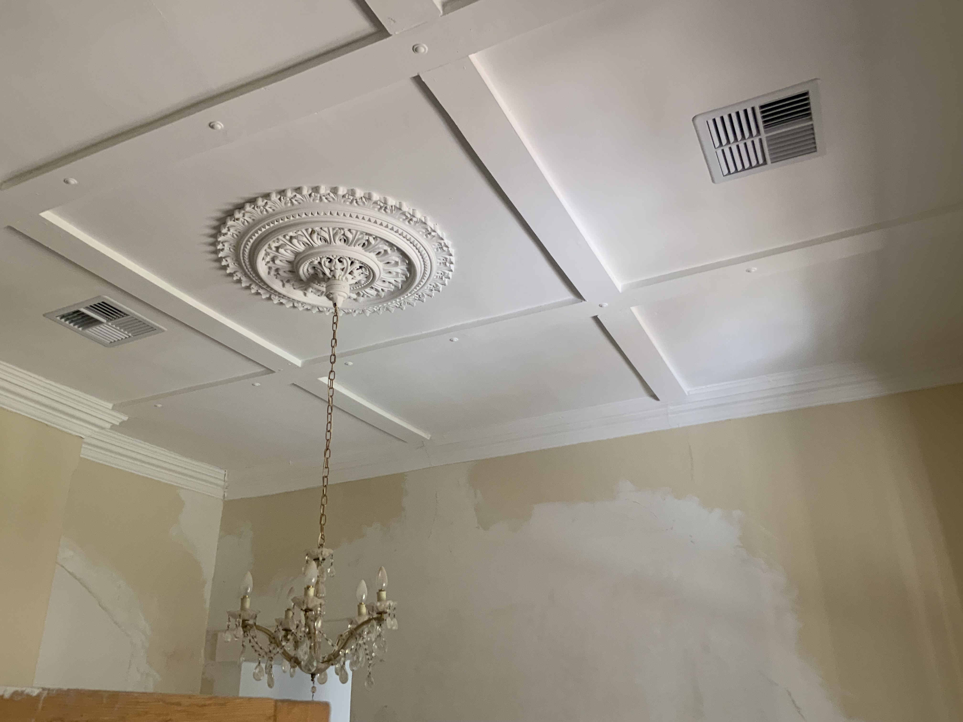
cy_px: 361
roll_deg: +2.0
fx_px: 807
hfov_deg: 61.7
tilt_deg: +24.9
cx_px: 482
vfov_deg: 48.2
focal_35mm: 29
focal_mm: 3
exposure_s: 1/50
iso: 50
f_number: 1.8
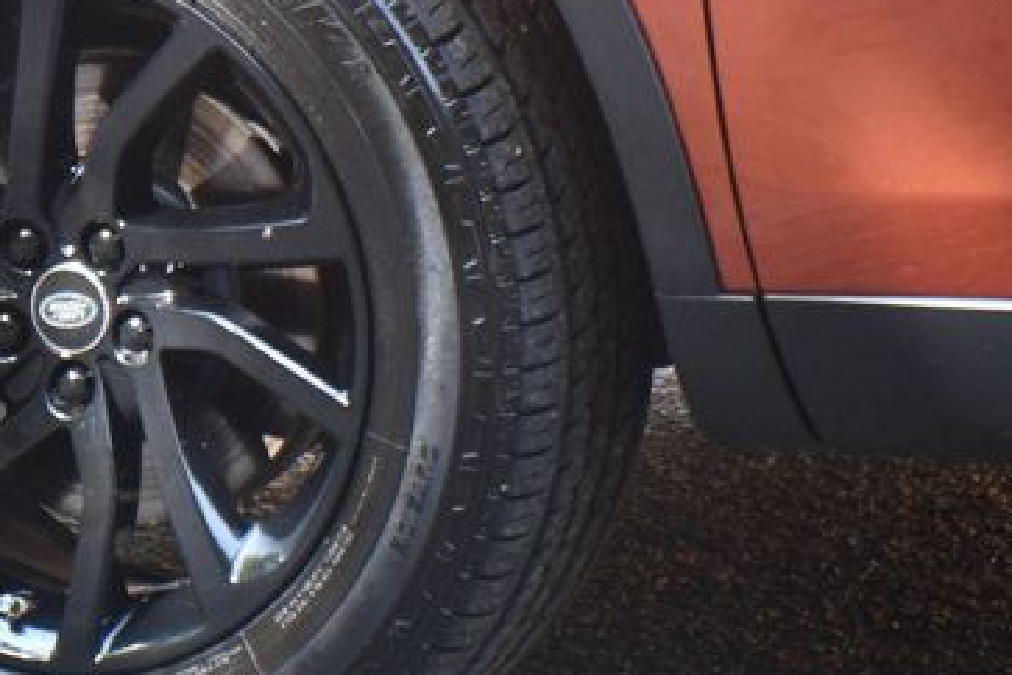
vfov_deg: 5.1
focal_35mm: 270
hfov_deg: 7.6
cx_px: 128
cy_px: 266
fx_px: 7589
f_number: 4.8
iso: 800
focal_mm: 102
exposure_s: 1/250
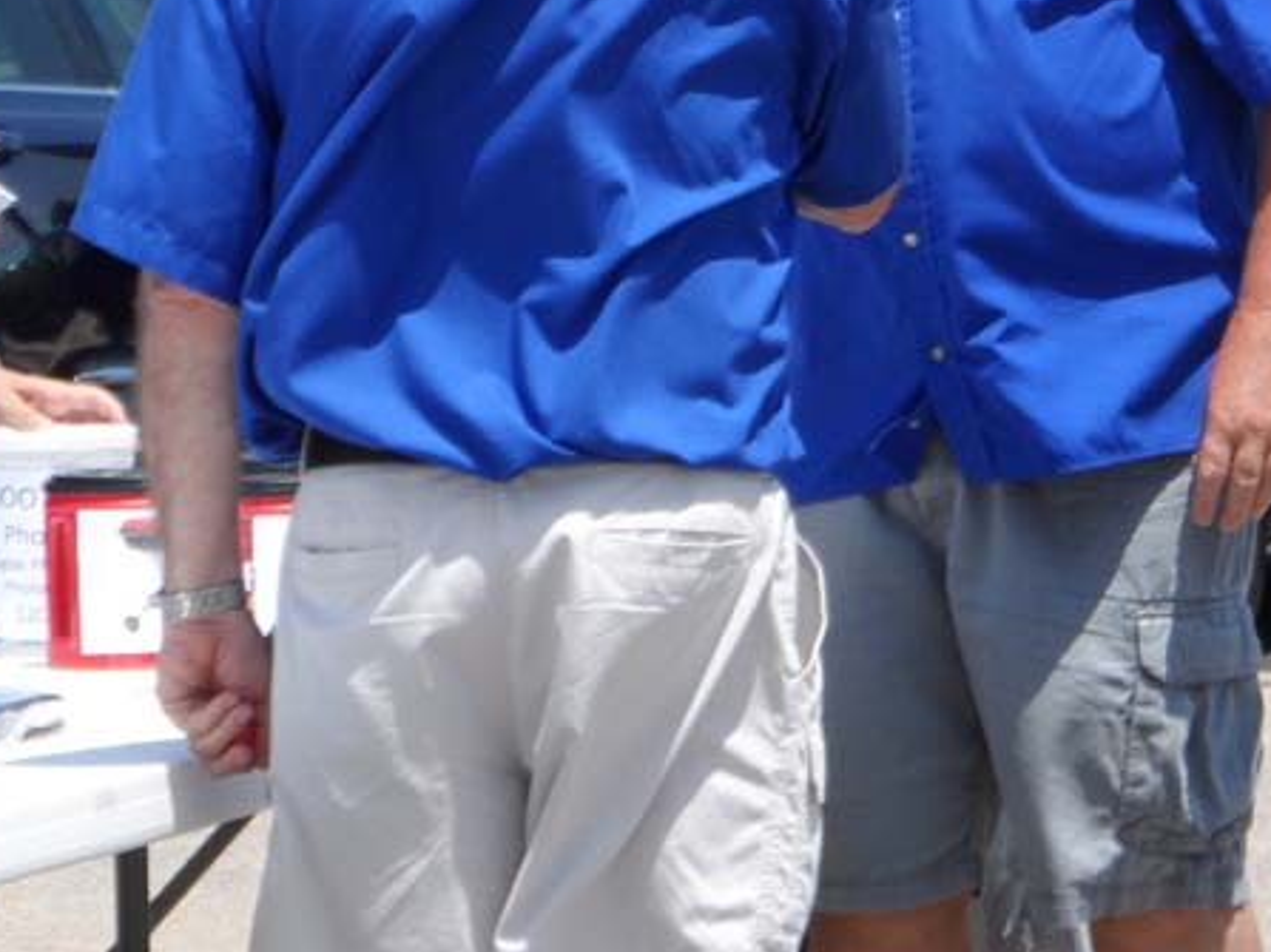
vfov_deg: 3.6
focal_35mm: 408
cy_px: 91
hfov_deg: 4.9
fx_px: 14977
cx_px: 1280
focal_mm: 28.9
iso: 80
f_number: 4.5
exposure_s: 1/500
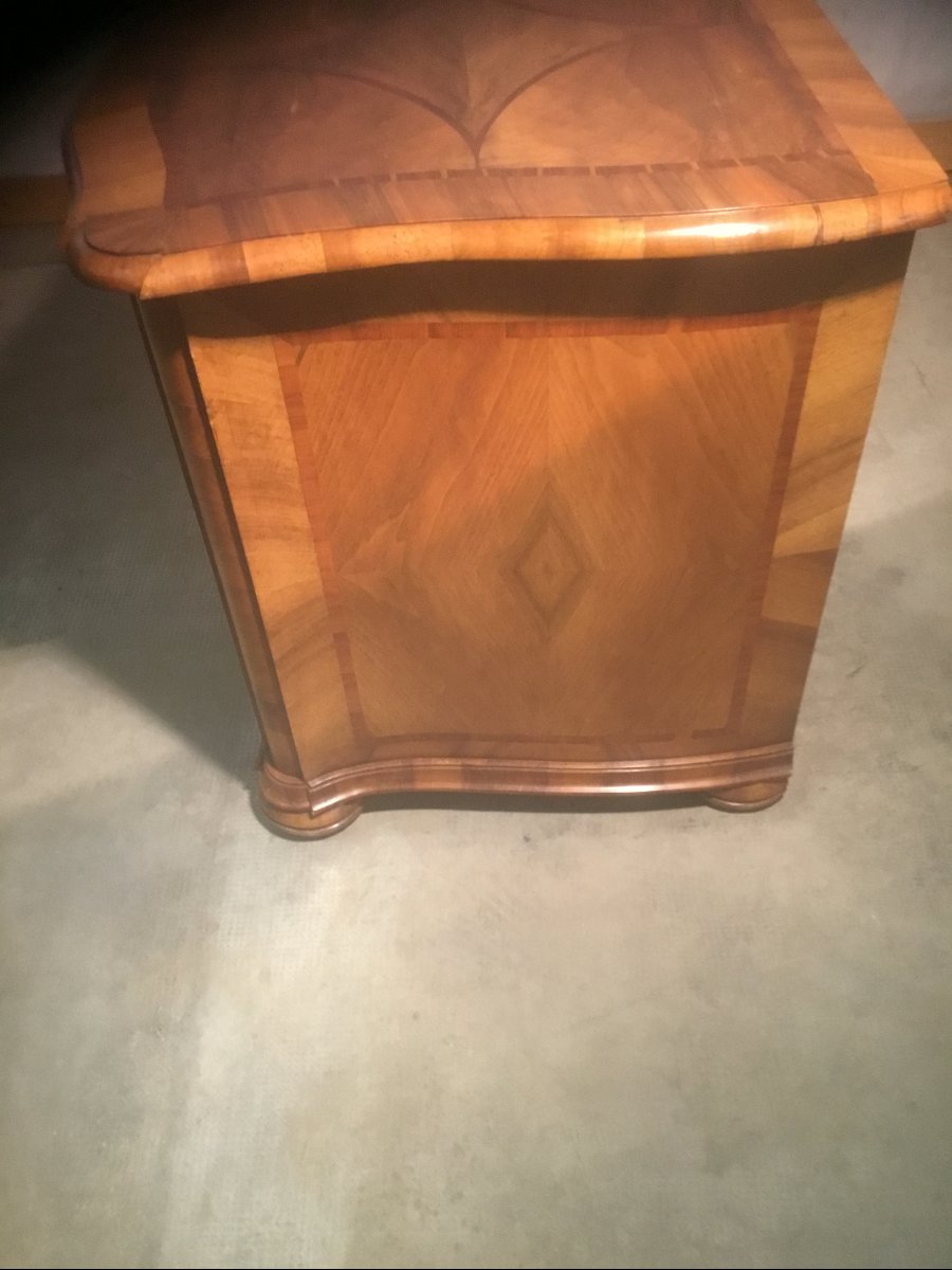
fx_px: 1137
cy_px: 635
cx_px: 476
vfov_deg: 58.4
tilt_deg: -45.0
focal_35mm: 31
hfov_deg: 45.4
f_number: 2.4
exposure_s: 1/20
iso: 200
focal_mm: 3.3
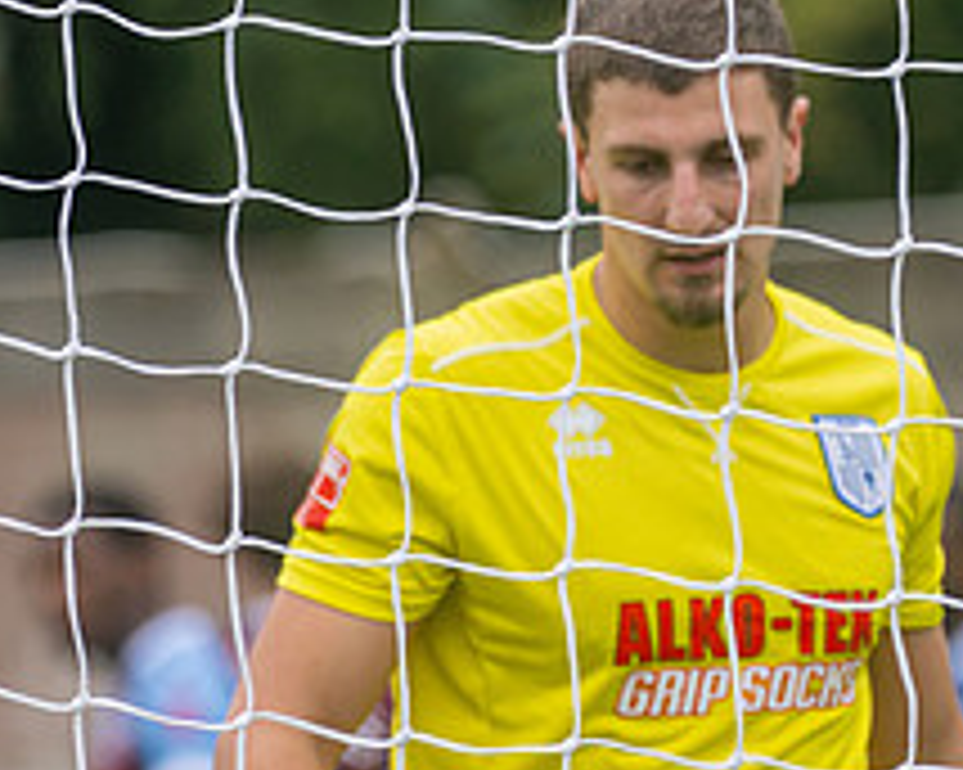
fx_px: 27918
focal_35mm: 980
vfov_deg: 1.6
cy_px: 746
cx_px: 765
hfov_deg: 2.0
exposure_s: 1/1250
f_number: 2.8
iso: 360
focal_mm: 220
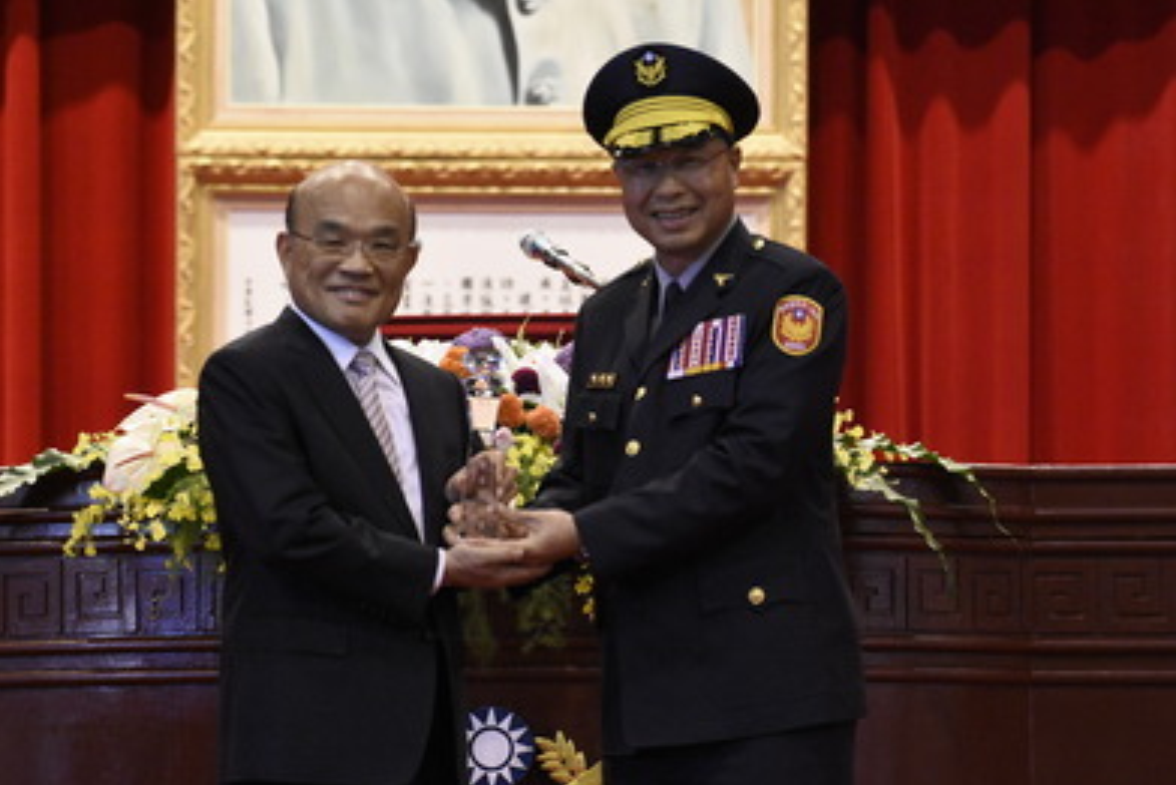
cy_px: 399
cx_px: 577
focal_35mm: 307
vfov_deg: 4.5
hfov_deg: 6.7
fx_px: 10032
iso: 6400
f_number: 5.6
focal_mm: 200
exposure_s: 1/250
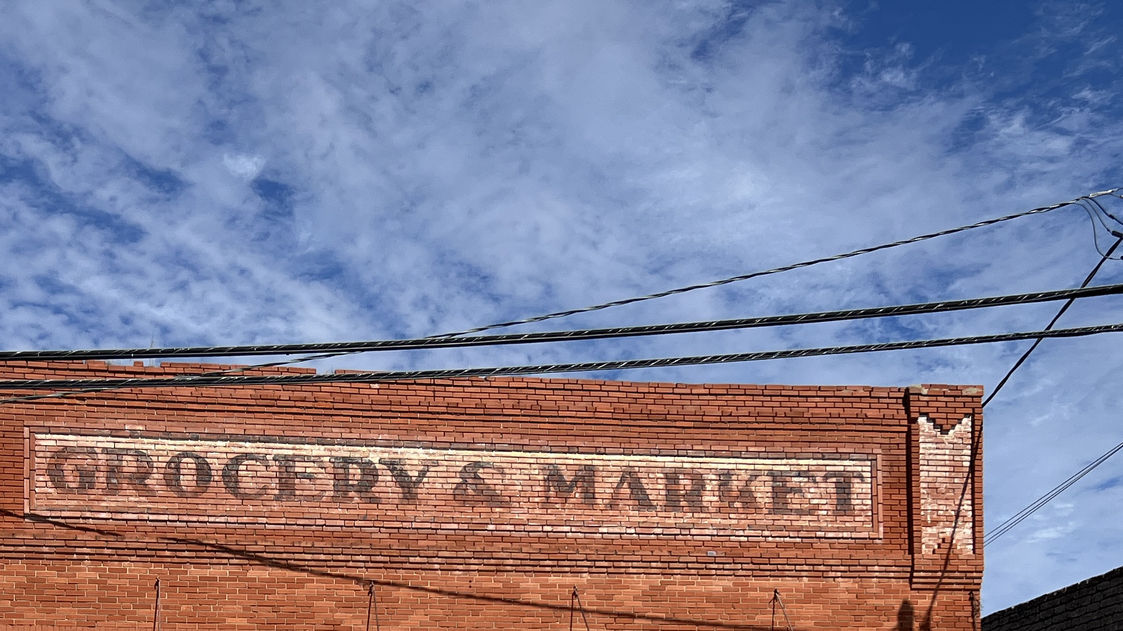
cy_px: 824
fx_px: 1668
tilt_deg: +3.5
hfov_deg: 37.0
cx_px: 411
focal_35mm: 56
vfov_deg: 19.7
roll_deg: +1.2
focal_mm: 5.7
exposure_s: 1/8000
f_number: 1.5
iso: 50
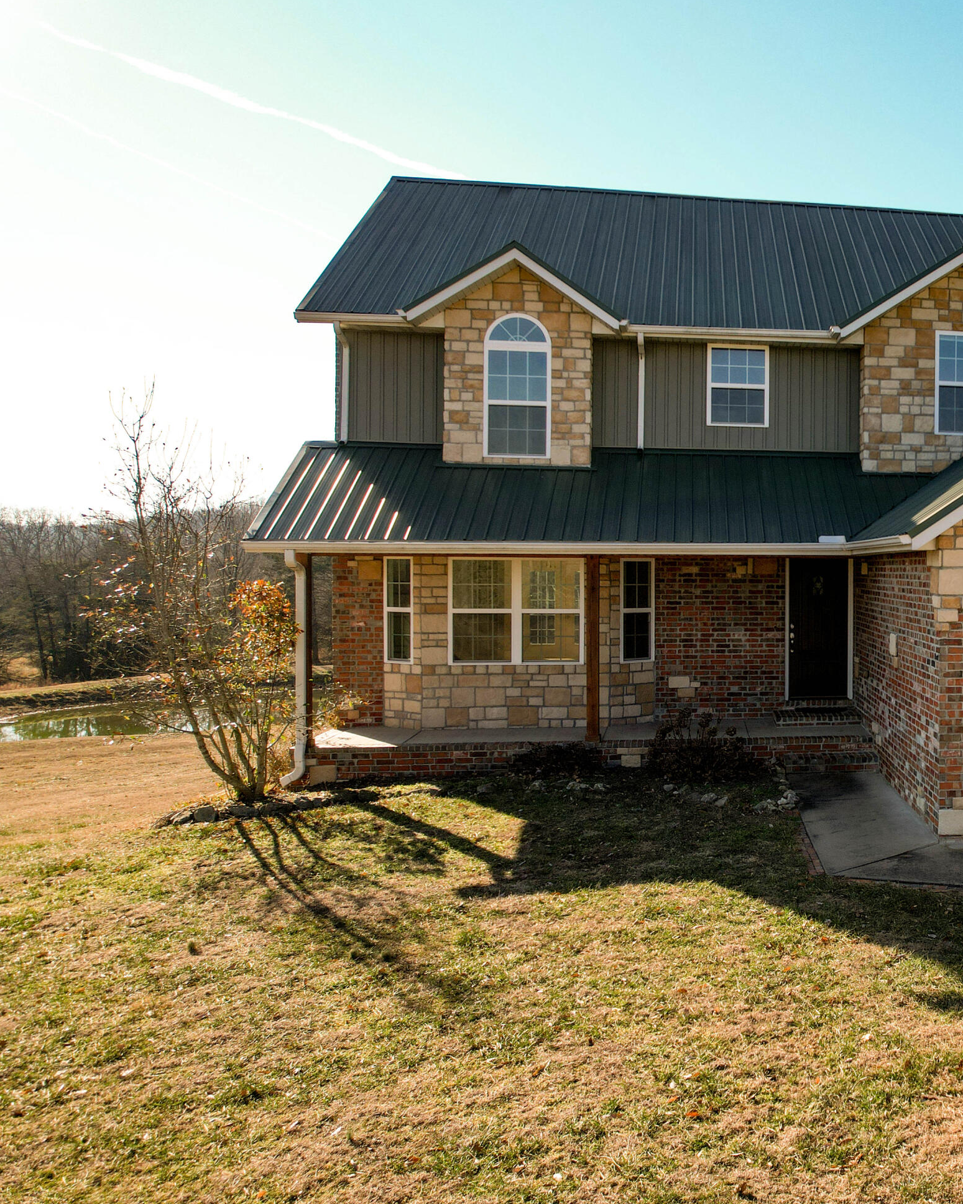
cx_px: 932
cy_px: 595
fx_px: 1140
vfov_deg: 55.7
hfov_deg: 40.8
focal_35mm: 32
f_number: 2.8
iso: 100
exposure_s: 1/350
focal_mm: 8.38
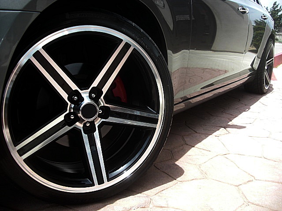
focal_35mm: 36
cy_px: 106
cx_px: 141
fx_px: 293
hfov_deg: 51.4
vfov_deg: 39.7
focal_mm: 6.3
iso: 50
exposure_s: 1/320
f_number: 2.8
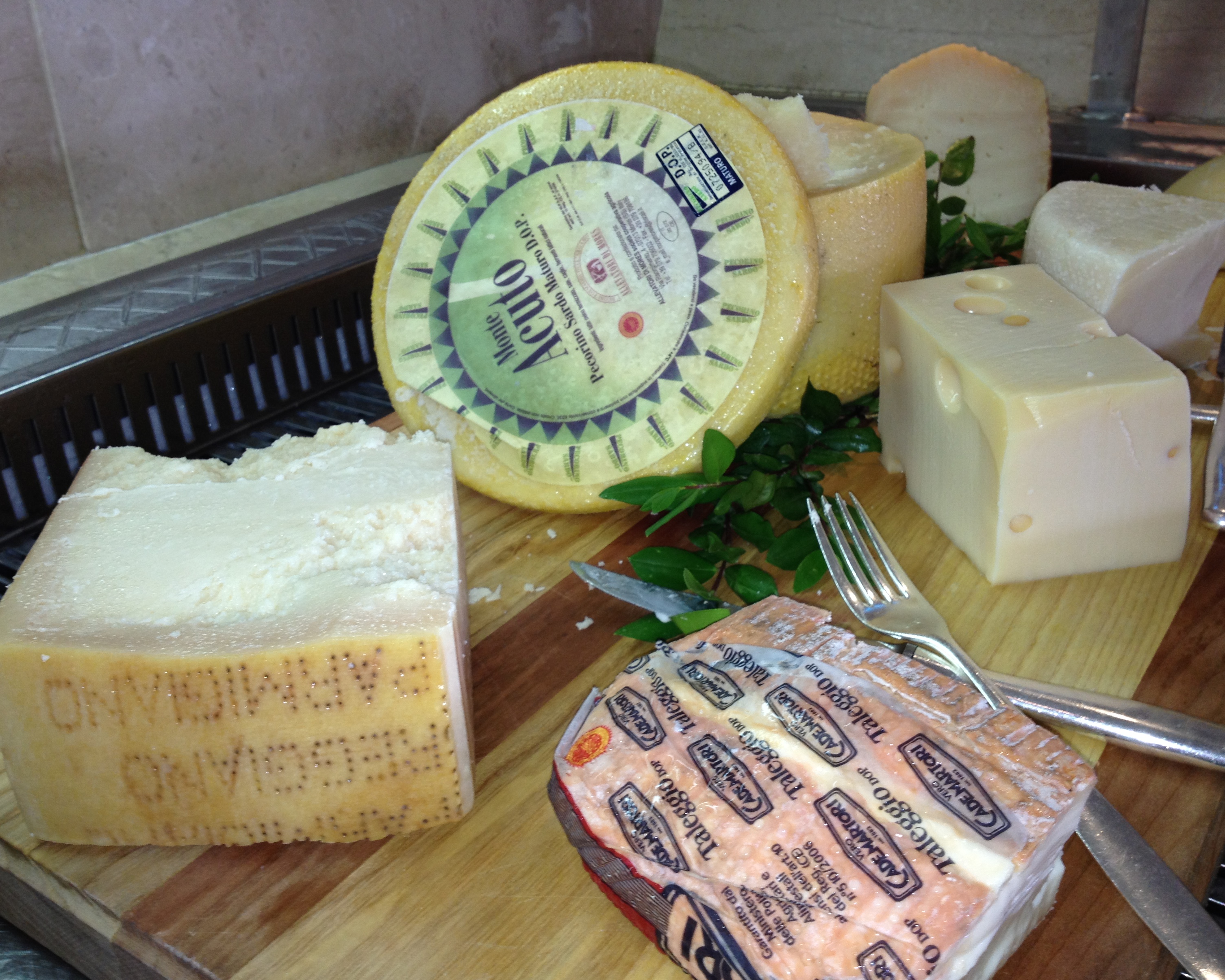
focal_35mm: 37
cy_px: 487
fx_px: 1341
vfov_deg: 40.1
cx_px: 605
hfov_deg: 49.1
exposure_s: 1/33
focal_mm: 4.28
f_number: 2.4
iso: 64
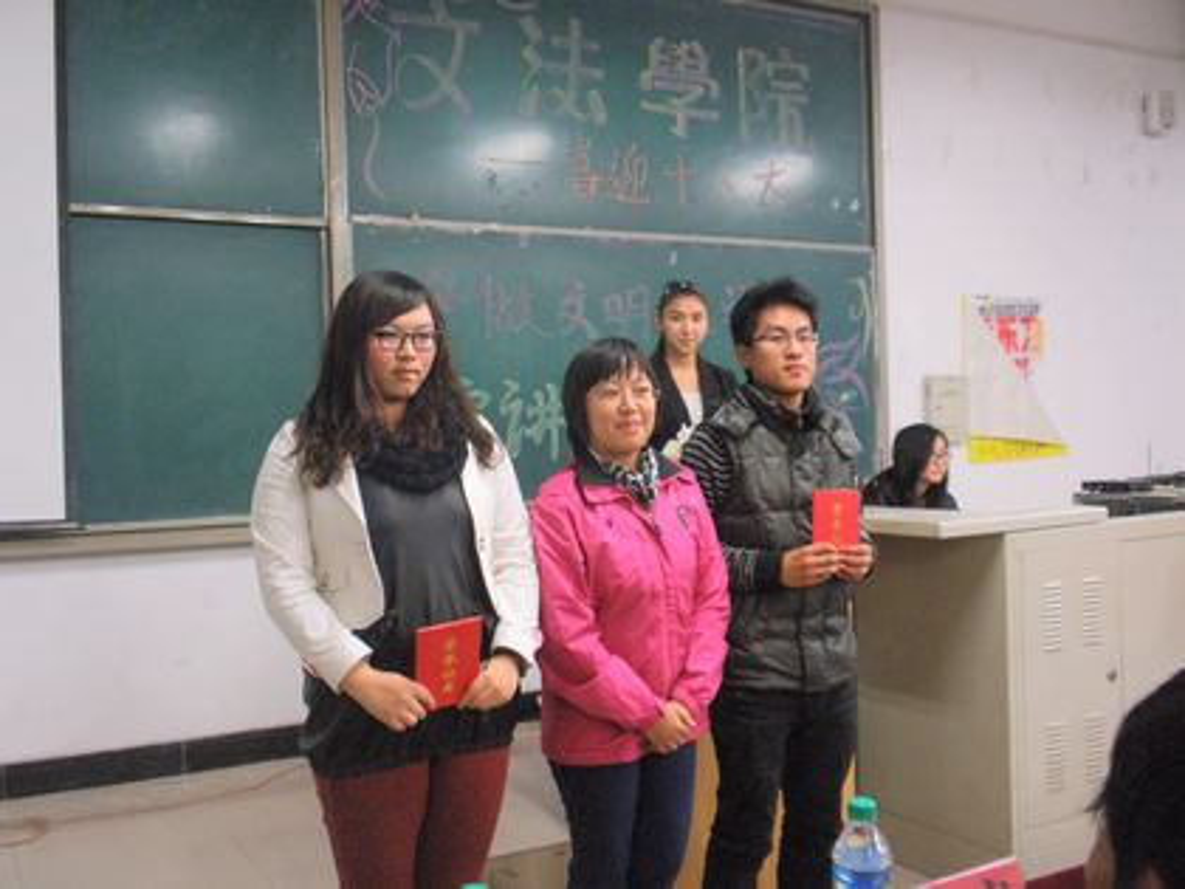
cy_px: 444
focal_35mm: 37
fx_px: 1267
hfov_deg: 50.1
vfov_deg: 38.7
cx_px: 592
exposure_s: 1/10
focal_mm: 6.6
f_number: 3.5
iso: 200
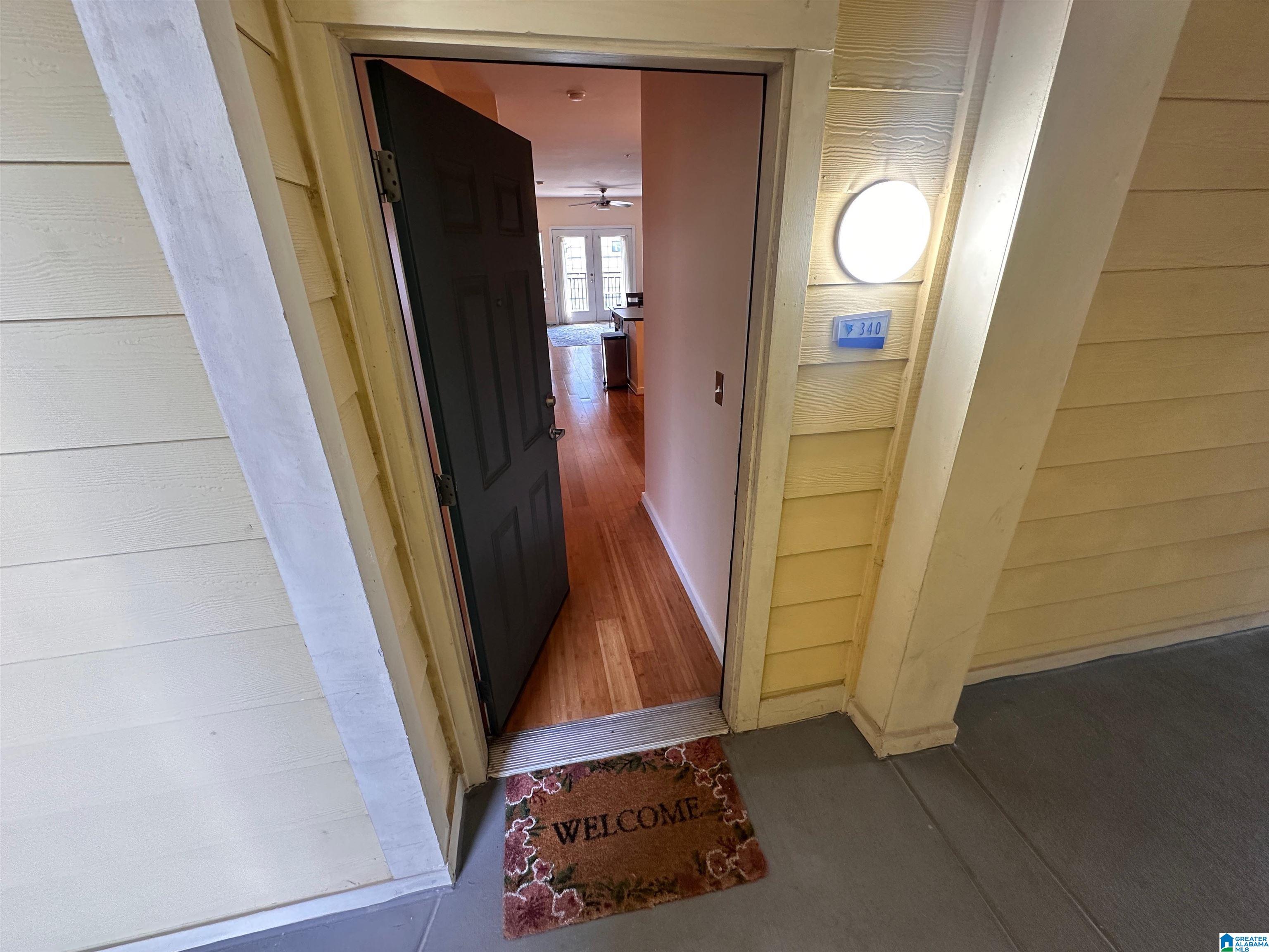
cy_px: 476
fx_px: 513
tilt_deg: -23.7
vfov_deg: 85.7
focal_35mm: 14
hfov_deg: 102.1
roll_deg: +1.1
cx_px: 634
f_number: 2.2
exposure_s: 1/60
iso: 200
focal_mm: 2.22
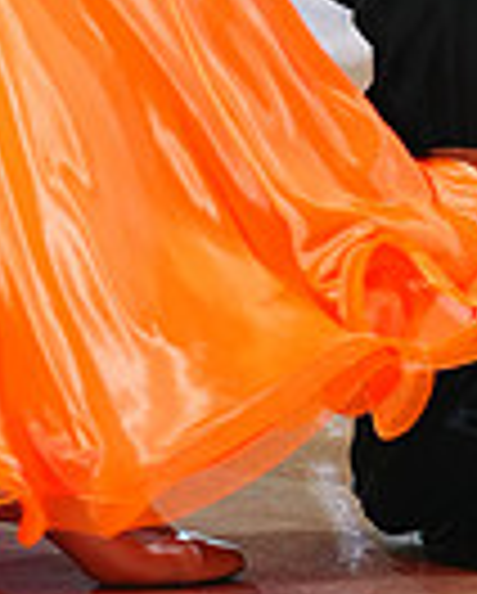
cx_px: -38
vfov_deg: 2.9
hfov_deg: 2.4
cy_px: -410
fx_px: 11550
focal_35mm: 656
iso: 2000
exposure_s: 1/400
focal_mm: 159
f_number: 2.8
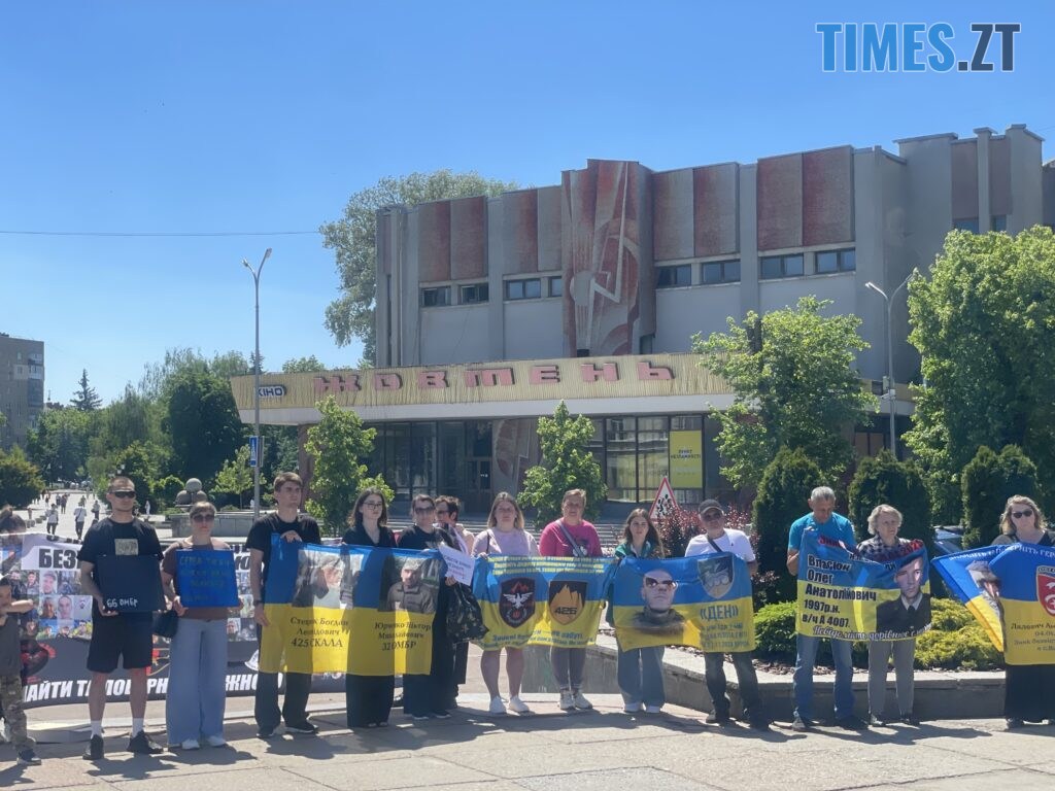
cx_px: 528
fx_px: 1585
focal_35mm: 52
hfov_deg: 36.8
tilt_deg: +5.0
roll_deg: -0.6
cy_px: 396
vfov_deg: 28.0
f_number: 2
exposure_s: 1/1546
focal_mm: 6
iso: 32
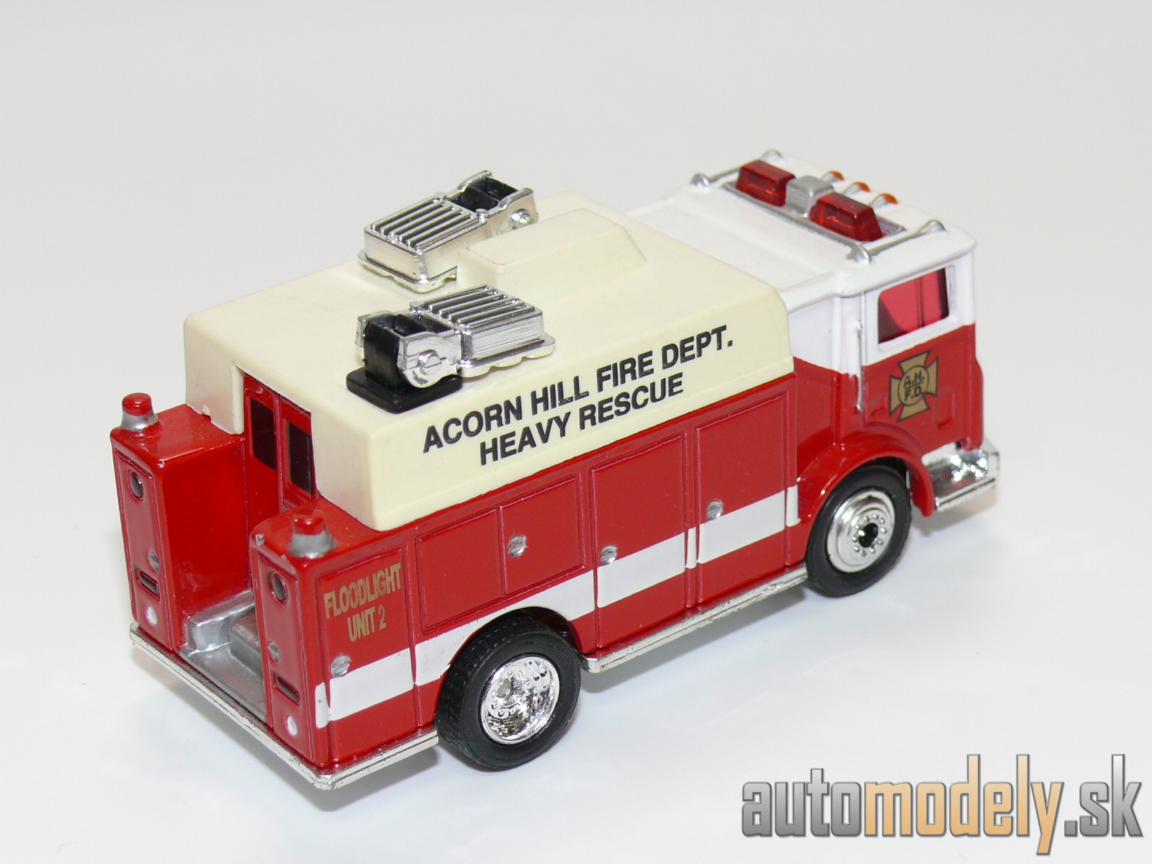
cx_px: 576
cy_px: 432
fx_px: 2962
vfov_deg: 16.6
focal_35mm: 89
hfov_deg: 22.0
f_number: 4
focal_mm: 12.5
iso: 100
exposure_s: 1/30
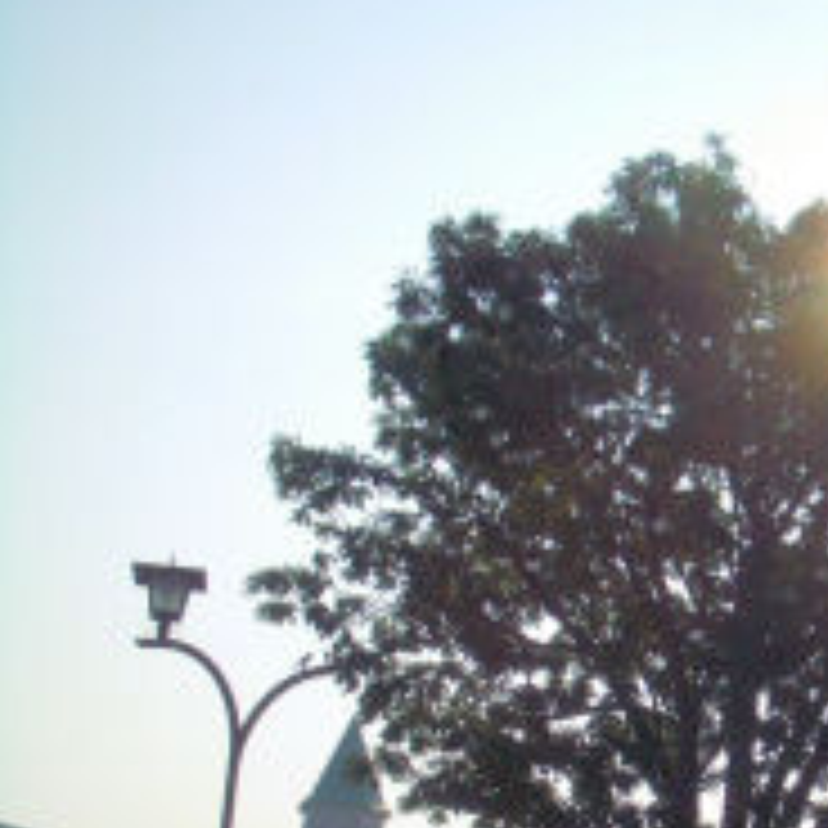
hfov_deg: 23.8
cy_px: 778
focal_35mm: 71
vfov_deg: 23.5
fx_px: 1921
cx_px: 709
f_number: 4.3
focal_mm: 5.8
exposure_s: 1/2000
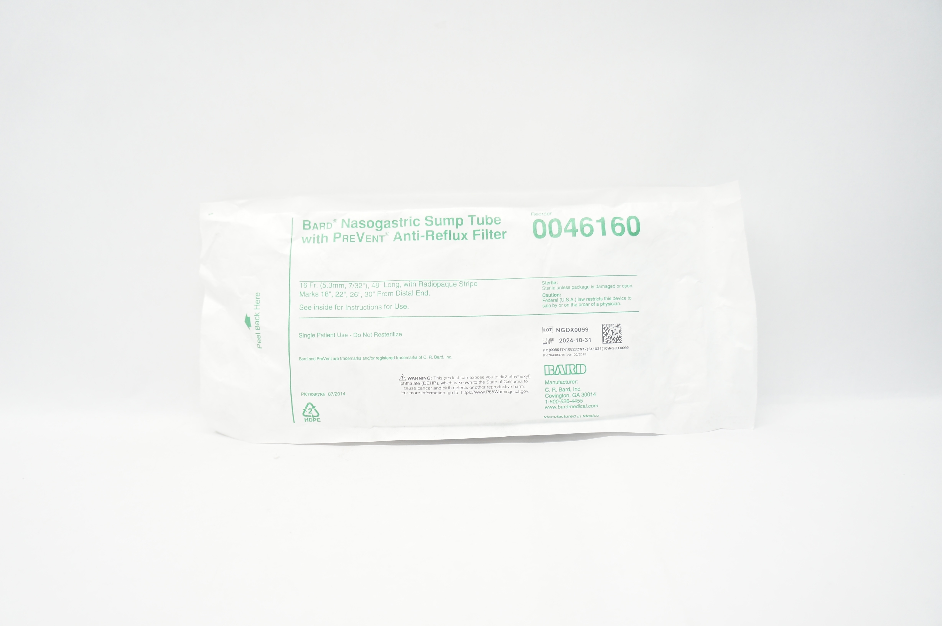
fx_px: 706
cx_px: 471
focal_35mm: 27
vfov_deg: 47.8
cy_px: 313
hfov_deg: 67.4
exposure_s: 1/80
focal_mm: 18
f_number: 4
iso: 400
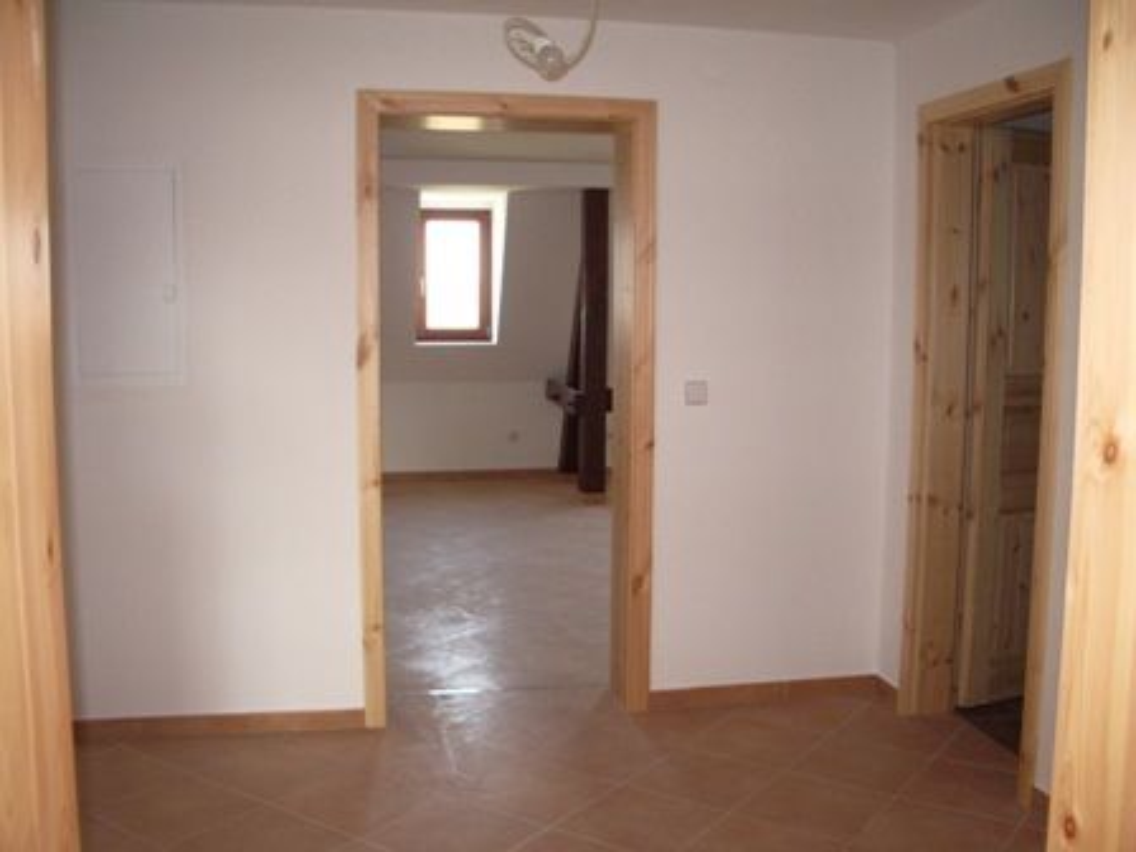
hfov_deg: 52.6
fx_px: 1149
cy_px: 426
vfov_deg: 40.7
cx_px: 568
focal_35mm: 35
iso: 160
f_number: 2.6
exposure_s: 1/40
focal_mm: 5.8
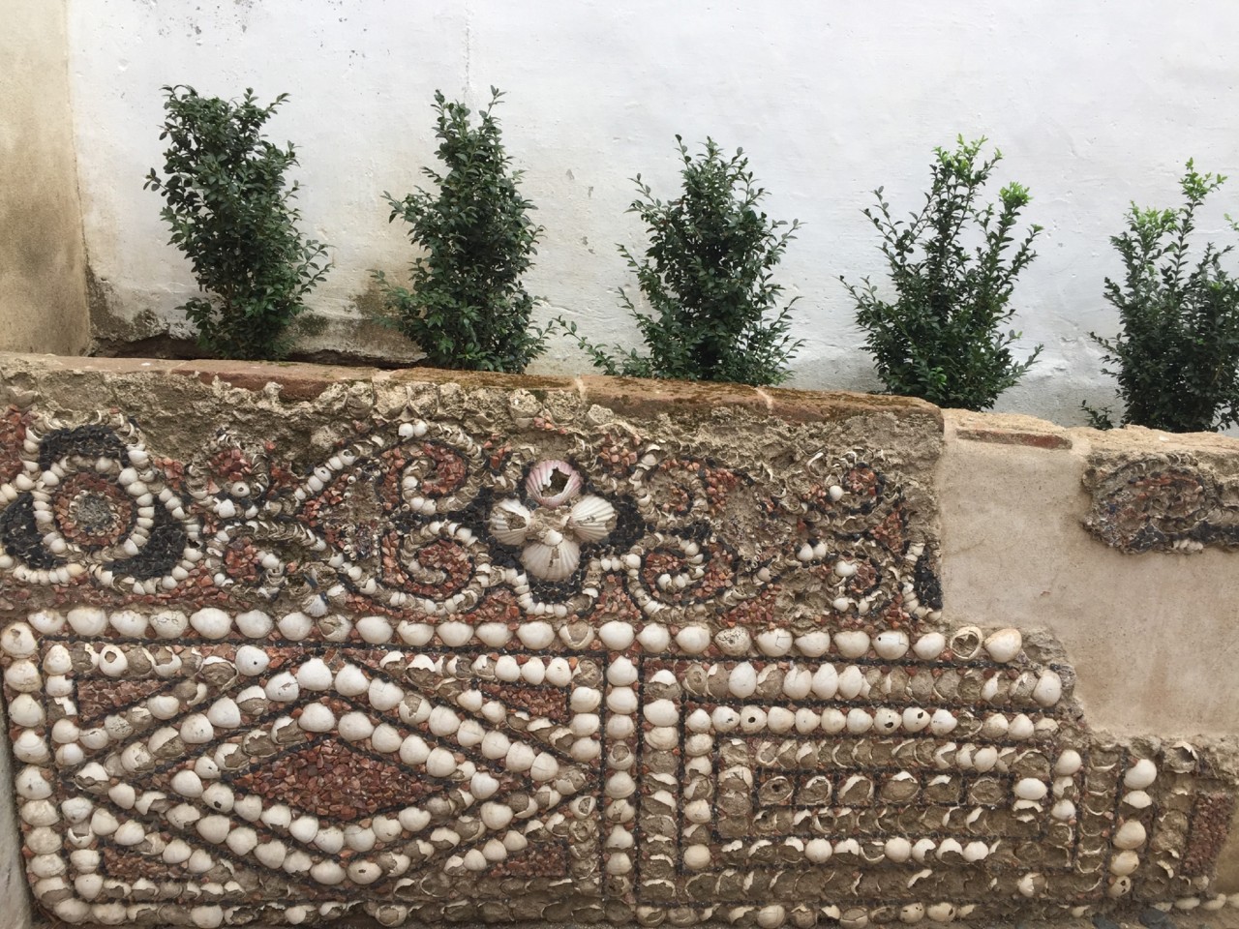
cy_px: 464
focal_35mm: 29
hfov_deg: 61.7
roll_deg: -2.8
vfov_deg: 48.2
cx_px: 620
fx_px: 1038
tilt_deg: -16.3
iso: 32
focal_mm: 4.15
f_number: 2.2
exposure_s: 1/124
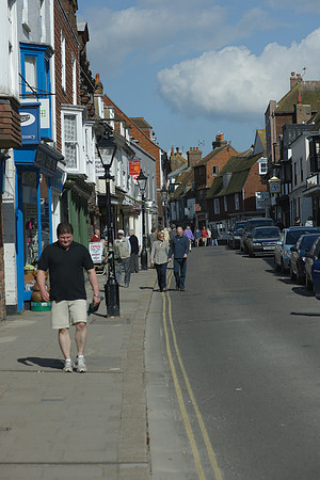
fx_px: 1400
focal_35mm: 105
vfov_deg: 19.5
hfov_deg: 13.0
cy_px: 240
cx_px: 160
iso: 100
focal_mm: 105
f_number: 8
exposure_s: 1/640
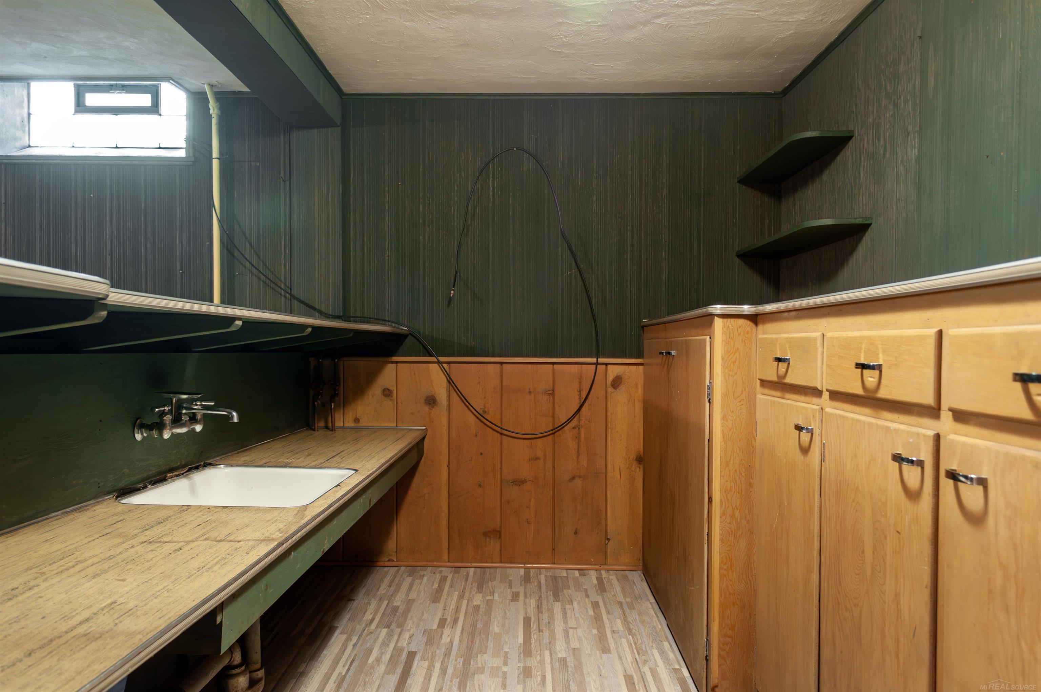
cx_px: 520
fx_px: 780
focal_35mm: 27
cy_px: 346
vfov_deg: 47.8
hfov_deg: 67.4
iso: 800
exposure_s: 1/6
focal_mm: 18
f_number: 5.6
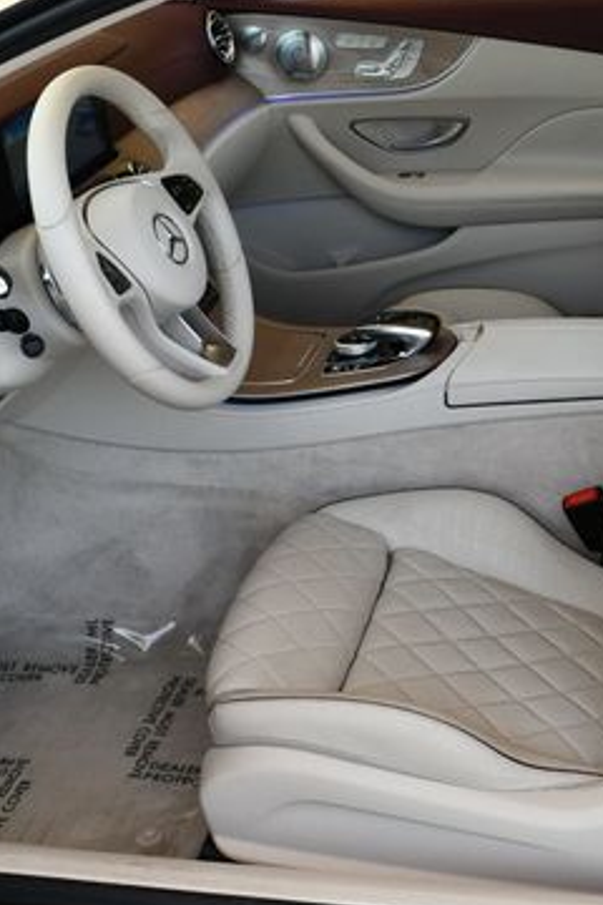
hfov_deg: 20.9
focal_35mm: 64
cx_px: 497
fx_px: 1608
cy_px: 445
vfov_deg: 31.4
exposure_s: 1/250
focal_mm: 18
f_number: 5
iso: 400
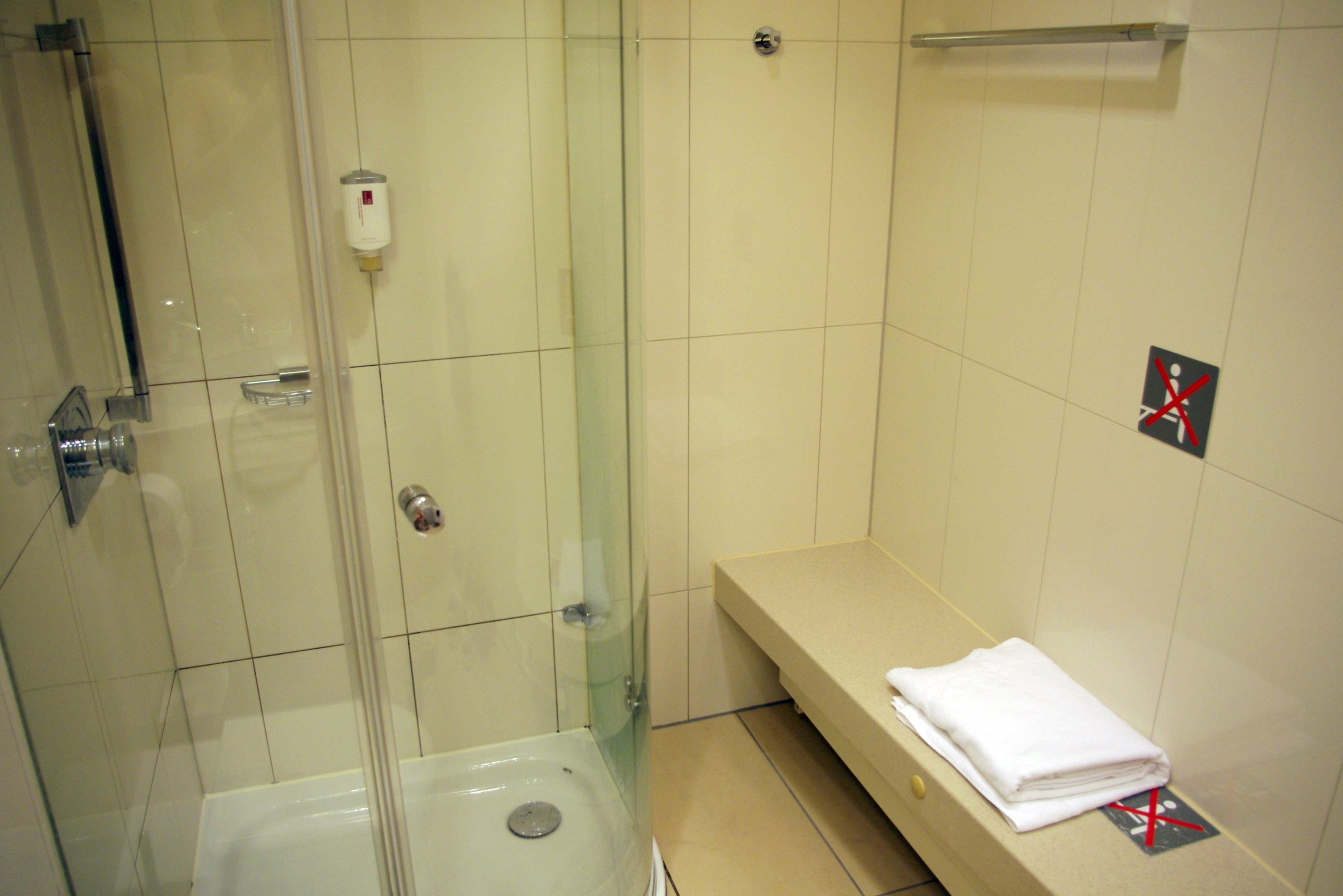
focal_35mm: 27
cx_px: 672
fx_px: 1007
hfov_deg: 67.4
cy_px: 448
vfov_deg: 47.9
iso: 400
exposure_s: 1/50
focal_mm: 18
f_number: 3.5
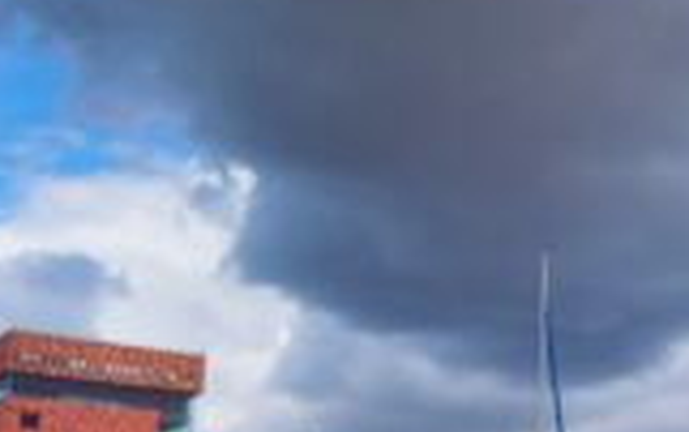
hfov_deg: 25.3
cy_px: 443
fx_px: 1429
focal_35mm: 76
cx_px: 745
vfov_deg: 16.8
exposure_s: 1/2500
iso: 400
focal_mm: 16
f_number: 7.1
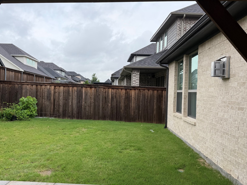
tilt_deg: -2.1
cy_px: 96
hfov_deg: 58.3
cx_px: 116
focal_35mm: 31
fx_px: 221
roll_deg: -1.3
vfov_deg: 45.4
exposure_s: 1/2801
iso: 80
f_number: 1.78
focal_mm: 6.76
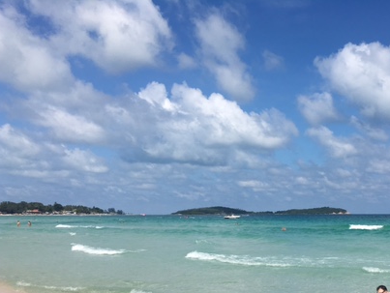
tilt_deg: -2.6
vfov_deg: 30.8
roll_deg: +0.7
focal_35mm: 46
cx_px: 285
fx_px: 519
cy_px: 231
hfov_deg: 40.2
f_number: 2.2
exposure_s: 1/3663
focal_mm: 4.15
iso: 25
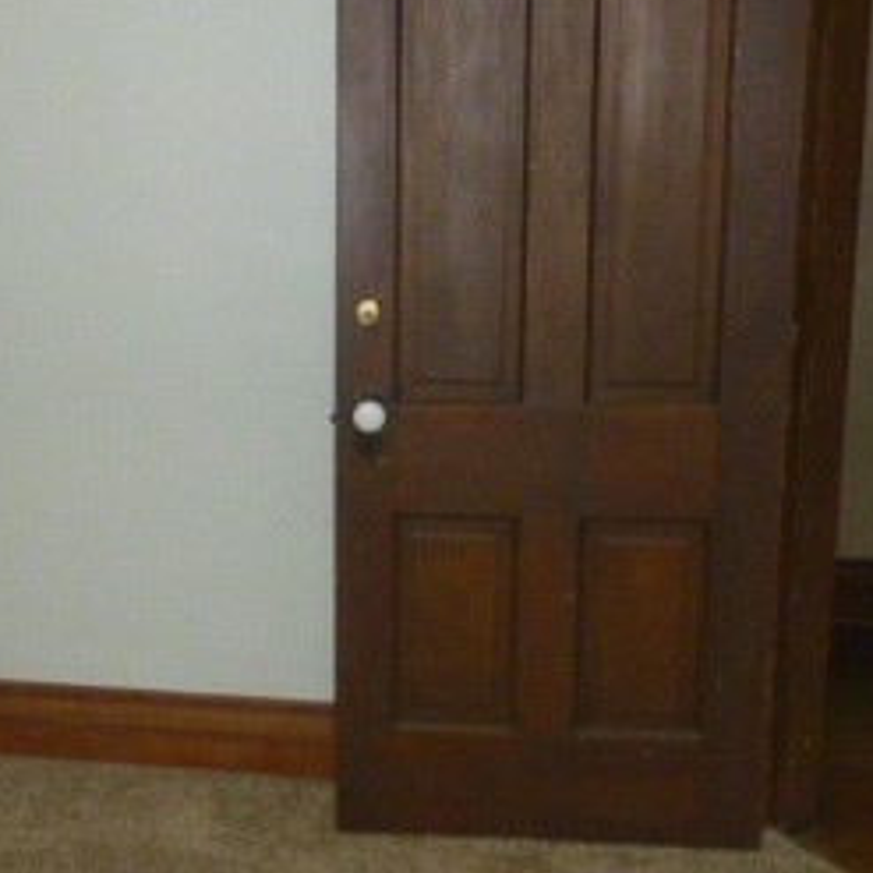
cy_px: 368
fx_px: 1569
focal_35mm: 55
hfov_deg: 30.5
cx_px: 212
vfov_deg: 31.0
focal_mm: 4.3
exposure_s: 1/60
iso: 800
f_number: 3.3
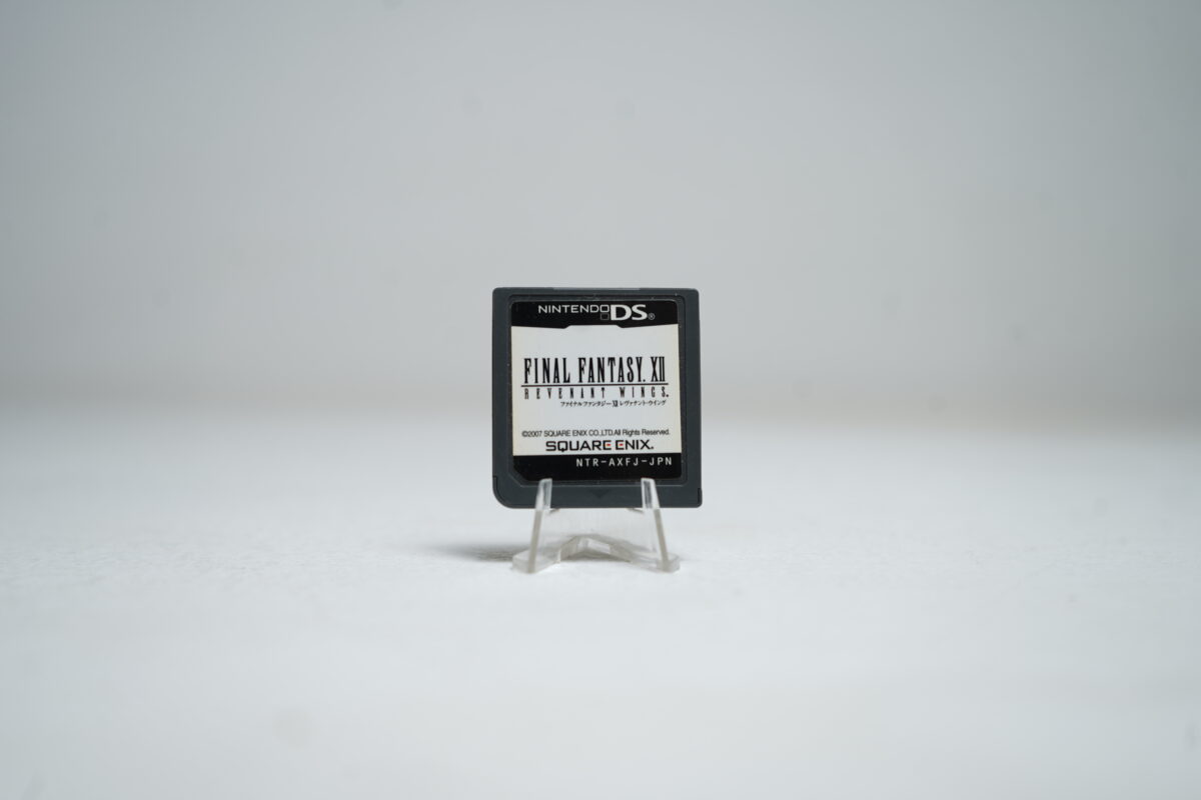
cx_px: 600
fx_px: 1368
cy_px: 400
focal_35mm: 41
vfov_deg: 32.6
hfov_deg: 47.4
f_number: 5
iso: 64
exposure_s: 1/13
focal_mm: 41
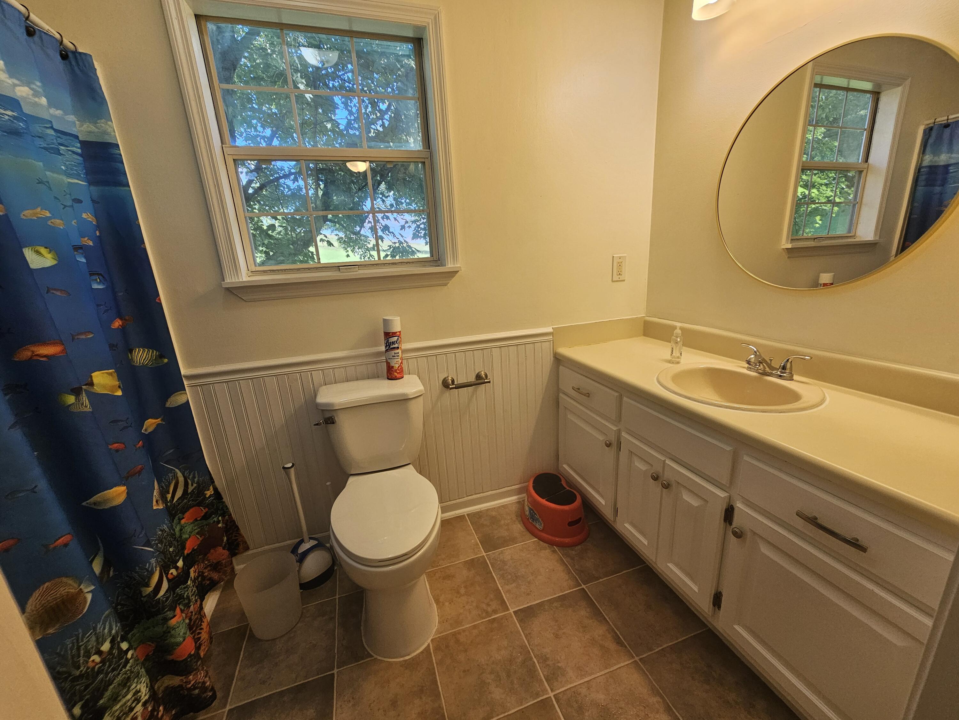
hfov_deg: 106.2
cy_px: 360
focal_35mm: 13
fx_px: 360
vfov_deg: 89.9
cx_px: 480
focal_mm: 2.2
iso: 80
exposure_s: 1/120
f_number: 2.2
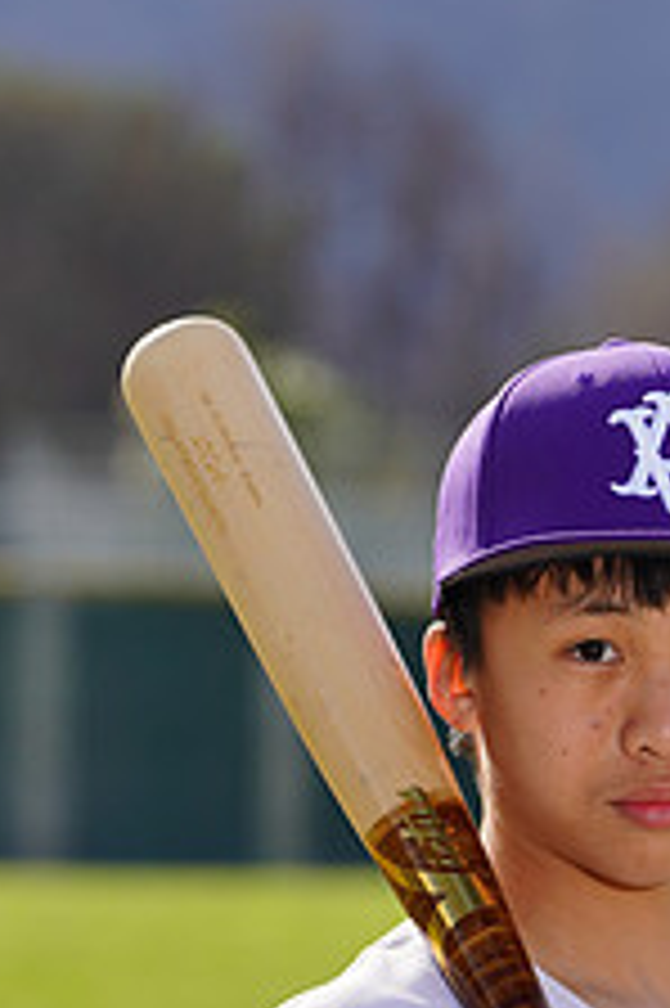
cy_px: 1166
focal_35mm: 549
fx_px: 15349
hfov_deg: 2.5
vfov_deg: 3.8
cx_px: 582
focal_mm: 212
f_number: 8
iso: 100
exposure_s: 1/250
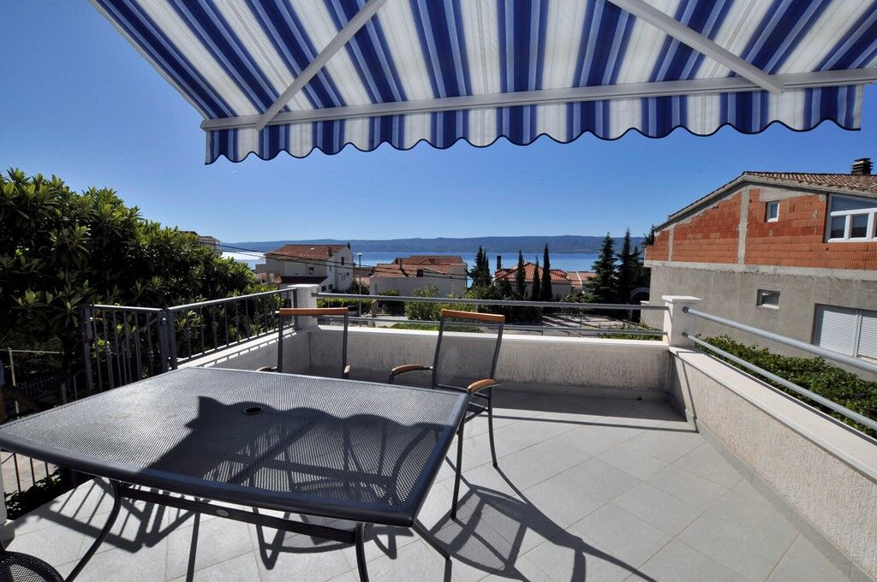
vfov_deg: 77.2
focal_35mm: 15
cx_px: 438
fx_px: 365
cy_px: 291
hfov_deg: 100.5
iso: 200
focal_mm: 10
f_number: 20
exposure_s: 1/200
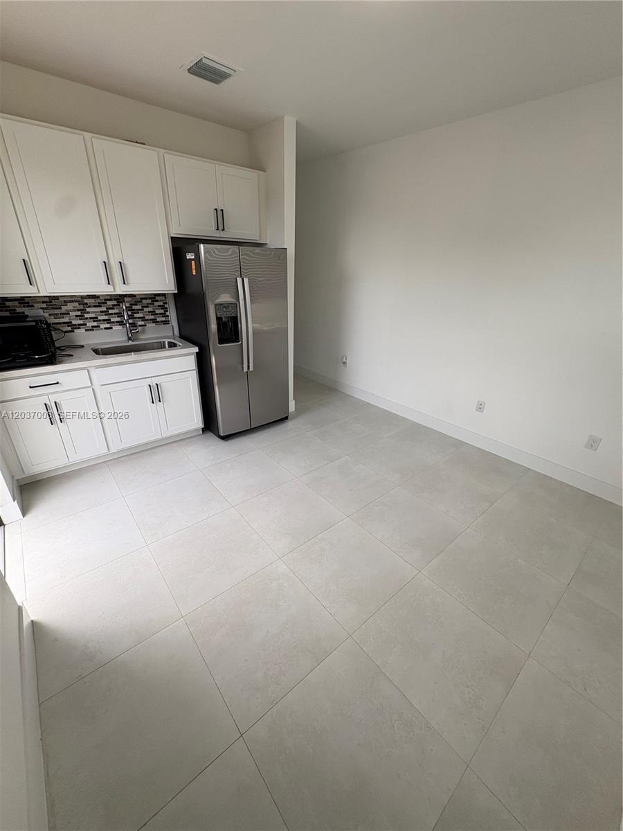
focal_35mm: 14
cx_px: 312
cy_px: 416
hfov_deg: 85.7
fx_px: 336
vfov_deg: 102.1
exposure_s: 1/263
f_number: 2.2
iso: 40
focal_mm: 2.22
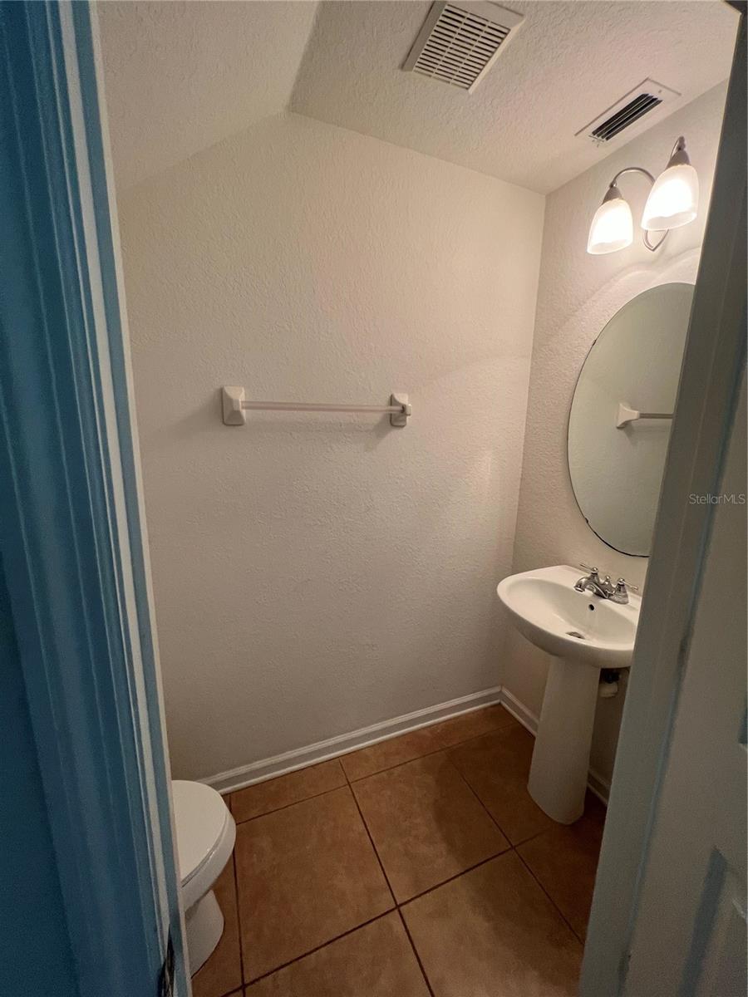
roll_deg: -0.1
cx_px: 374
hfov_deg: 89.9
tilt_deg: -12.3
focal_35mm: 13
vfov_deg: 106.2
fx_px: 375
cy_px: 498
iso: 200
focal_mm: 1.57
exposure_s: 1/120
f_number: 1.8
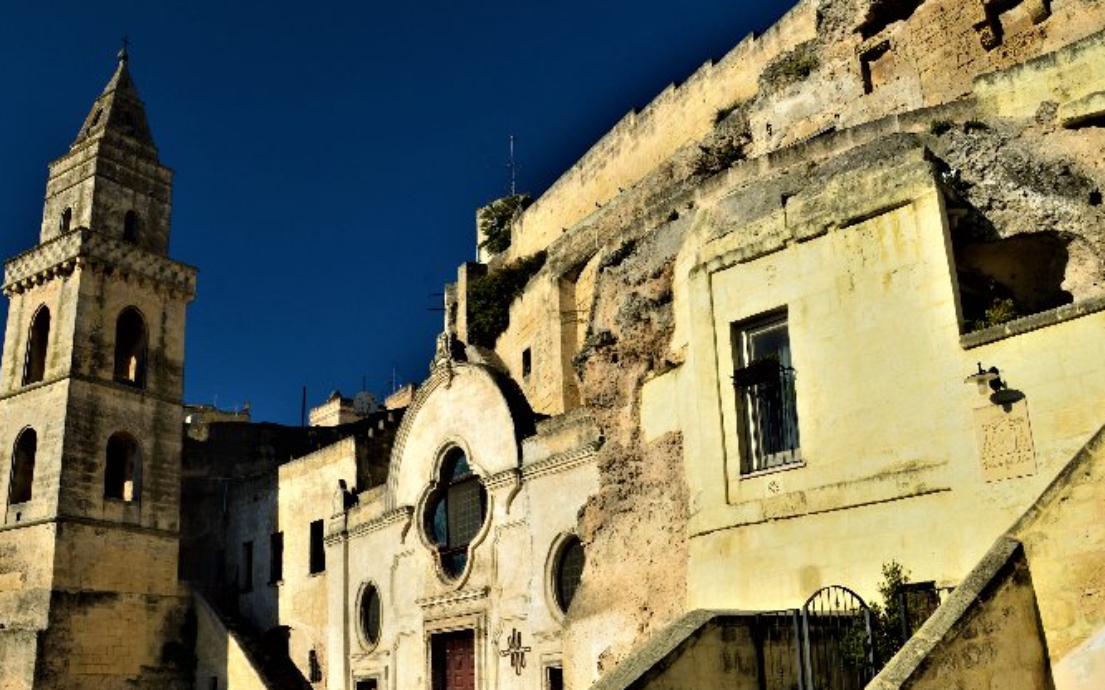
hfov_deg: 58.1
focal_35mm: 33
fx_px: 994
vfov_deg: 38.2
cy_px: 408
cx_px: 519
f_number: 11
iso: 125
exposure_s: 1/125
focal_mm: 18
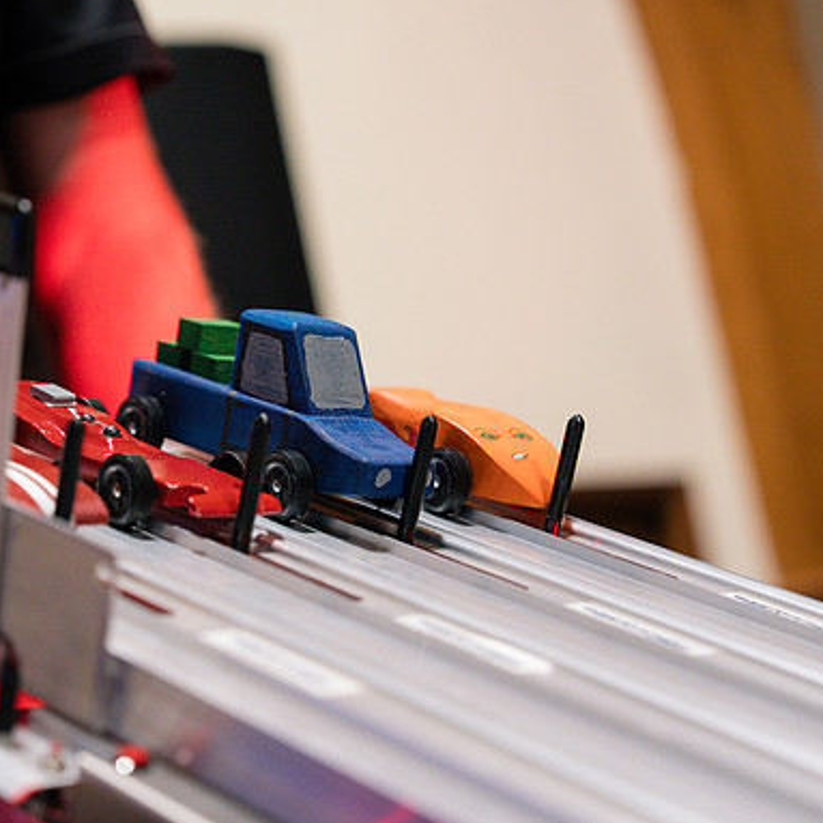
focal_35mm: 90
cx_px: 258
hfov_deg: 19.2
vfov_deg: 19.3
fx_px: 2421
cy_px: 412
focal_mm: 70
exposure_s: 1/320
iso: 2500
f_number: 2.8
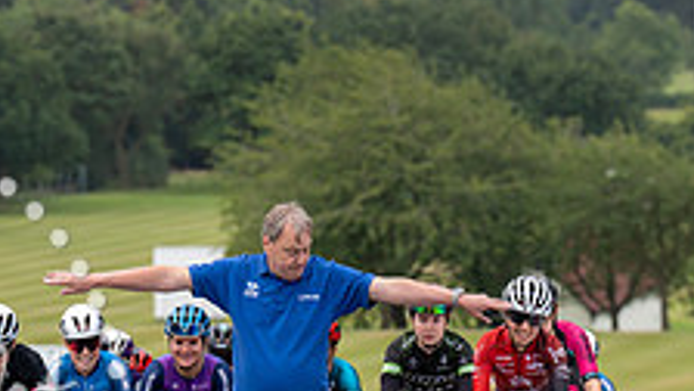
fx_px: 6938
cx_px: 319
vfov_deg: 3.2
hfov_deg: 5.7
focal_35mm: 377
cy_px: 253
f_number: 4
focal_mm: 139
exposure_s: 1/800
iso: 200
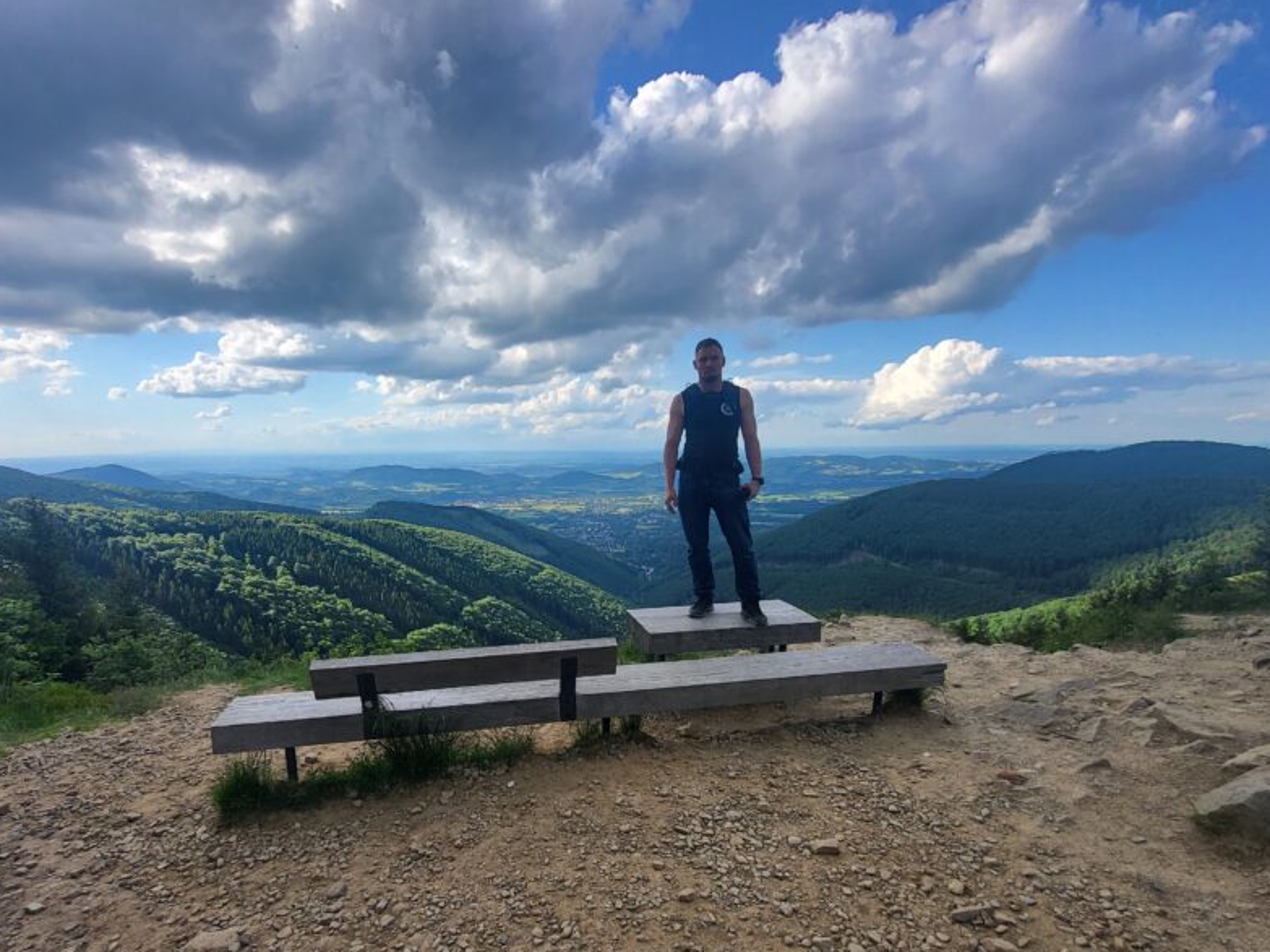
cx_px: 576
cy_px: 535
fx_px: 624
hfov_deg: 90.8
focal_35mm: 17
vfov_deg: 74.4
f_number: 2.2
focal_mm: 1.74
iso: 32
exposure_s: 1/694
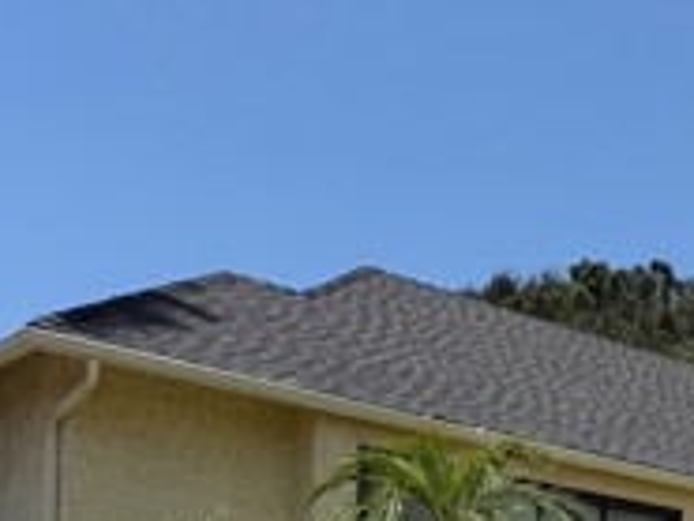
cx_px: 656
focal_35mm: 83
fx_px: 1665
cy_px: 690
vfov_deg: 16.7
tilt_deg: +5.1
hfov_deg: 22.8
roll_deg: -1.1
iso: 80
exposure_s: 1/4975
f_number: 1.78
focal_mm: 6.76
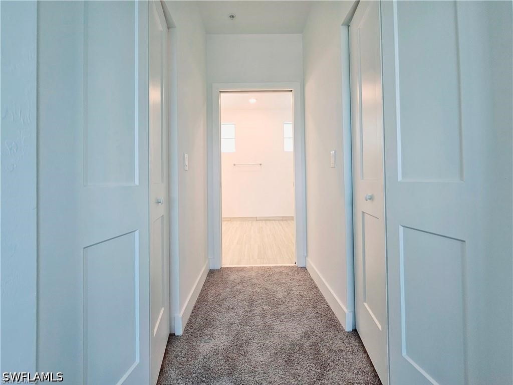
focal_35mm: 13
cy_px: 192
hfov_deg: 106.2
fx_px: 193
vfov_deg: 89.9
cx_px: 256
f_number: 2.2
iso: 64
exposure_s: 1/60.2
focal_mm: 2.2
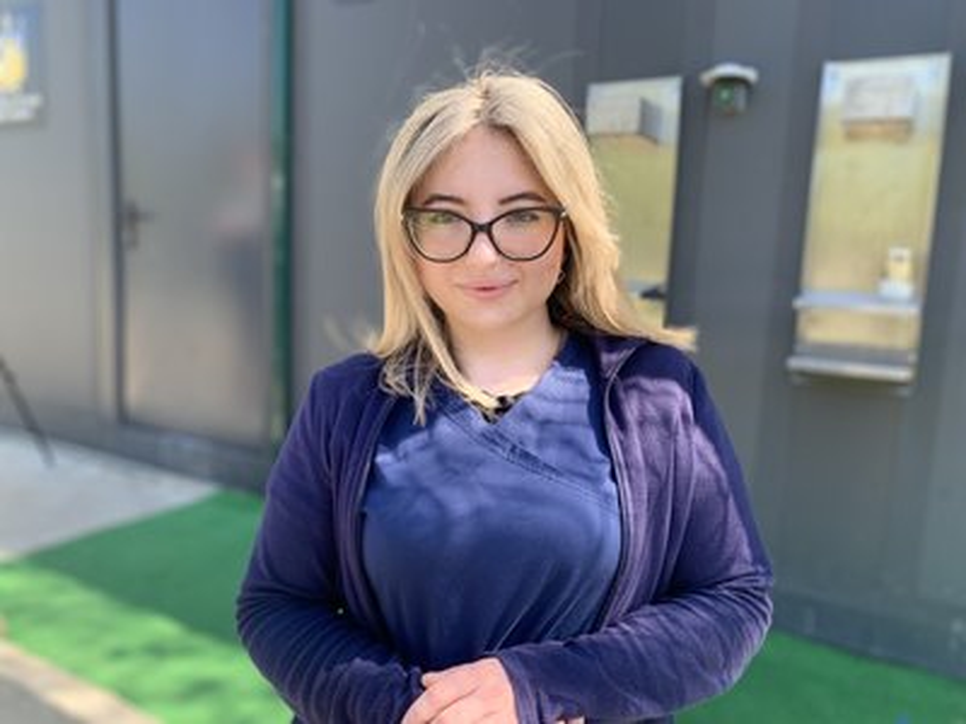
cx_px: 483
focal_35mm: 26
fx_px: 726
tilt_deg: -7.4
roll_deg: -1.9
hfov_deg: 67.3
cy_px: 362
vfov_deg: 53.1
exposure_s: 1/326
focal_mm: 4.25
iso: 25
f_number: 1.8
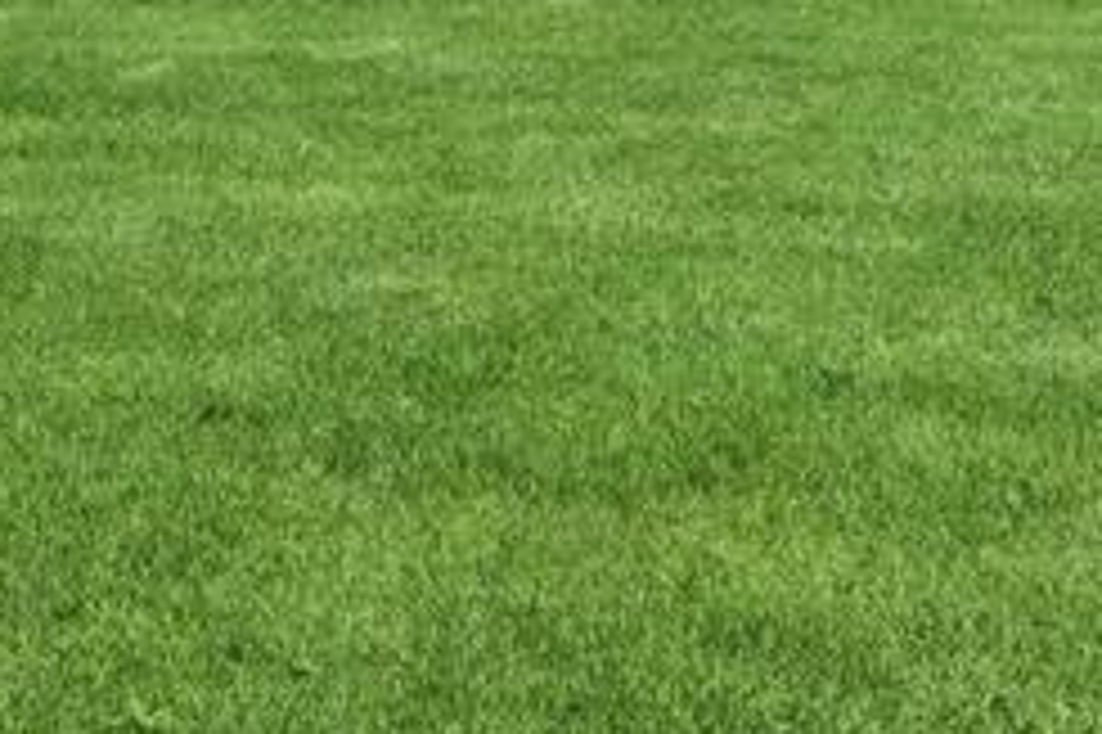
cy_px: -230
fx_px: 2049
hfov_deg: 28.9
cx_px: 117
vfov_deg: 18.8
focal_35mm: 67
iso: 100
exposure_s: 1/100
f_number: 11
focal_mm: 16
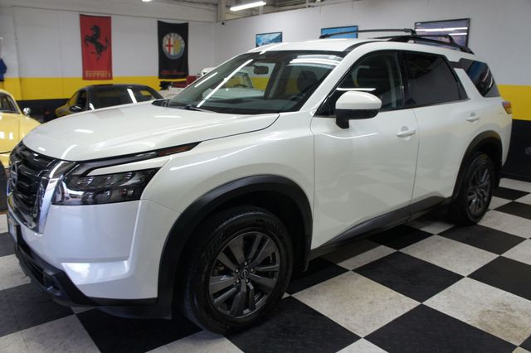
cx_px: 266
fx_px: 398
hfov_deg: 67.4
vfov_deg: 47.9
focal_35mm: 27
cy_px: 176
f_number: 4
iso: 200
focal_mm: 18
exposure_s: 1/30
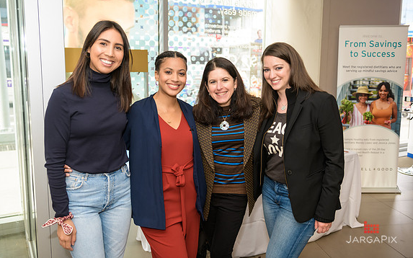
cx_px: 206
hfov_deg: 58.1
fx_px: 371
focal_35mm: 33
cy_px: 119
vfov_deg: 38.3
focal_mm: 32
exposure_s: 1/125
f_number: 3.2
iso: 400
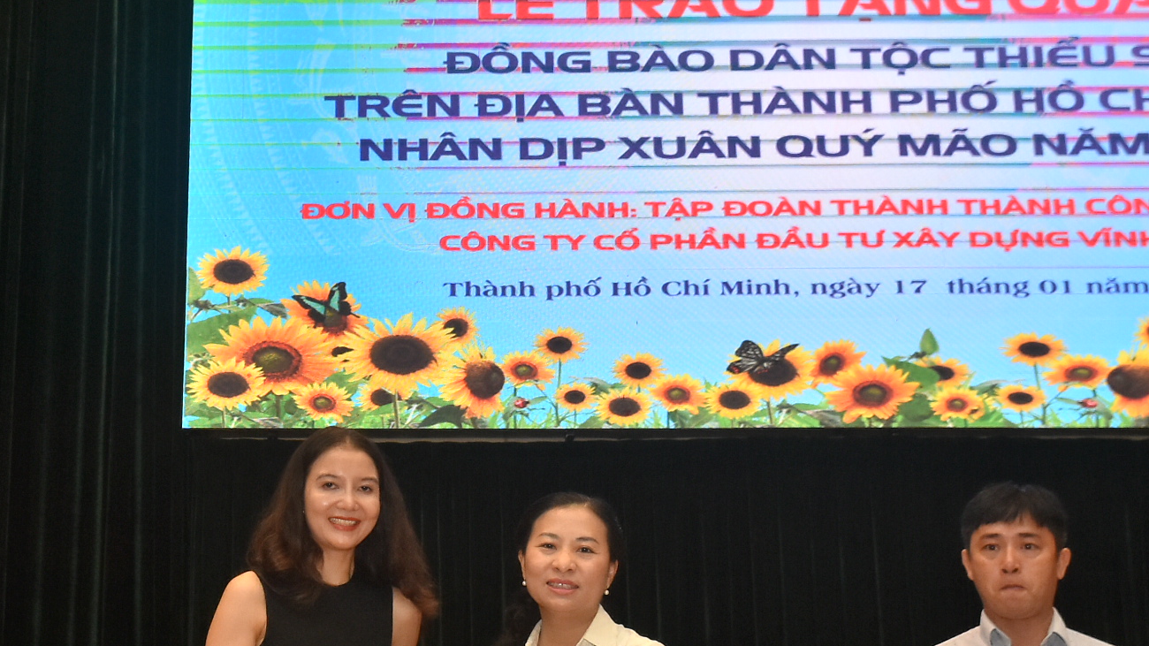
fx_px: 1432
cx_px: 525
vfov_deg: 25.3
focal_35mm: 47
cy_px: 408
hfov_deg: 43.7
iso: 1000
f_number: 4.5
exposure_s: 1/125
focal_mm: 24
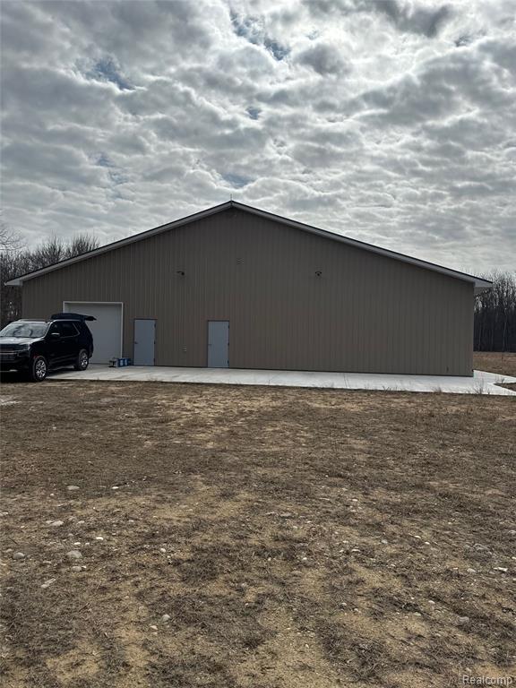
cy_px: 344
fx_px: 477
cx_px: 258
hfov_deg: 56.8
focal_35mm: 24
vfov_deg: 71.6
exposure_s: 1/20000
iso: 80
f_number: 1.78
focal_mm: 6.76
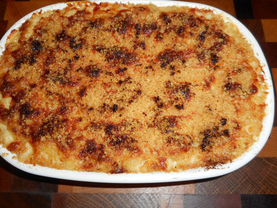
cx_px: 130
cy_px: 85
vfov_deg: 45.2
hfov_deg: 58.3
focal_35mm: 31
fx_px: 248
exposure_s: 1/25
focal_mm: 4.5
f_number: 3.7
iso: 80
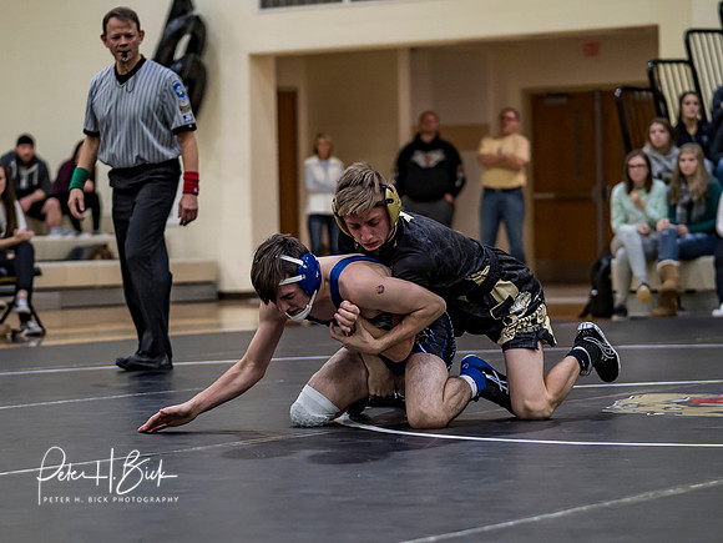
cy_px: 355
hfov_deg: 15.6
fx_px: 2634
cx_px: 335
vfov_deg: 11.7
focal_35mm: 126
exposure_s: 1/800
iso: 1000
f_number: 1.4
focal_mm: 45
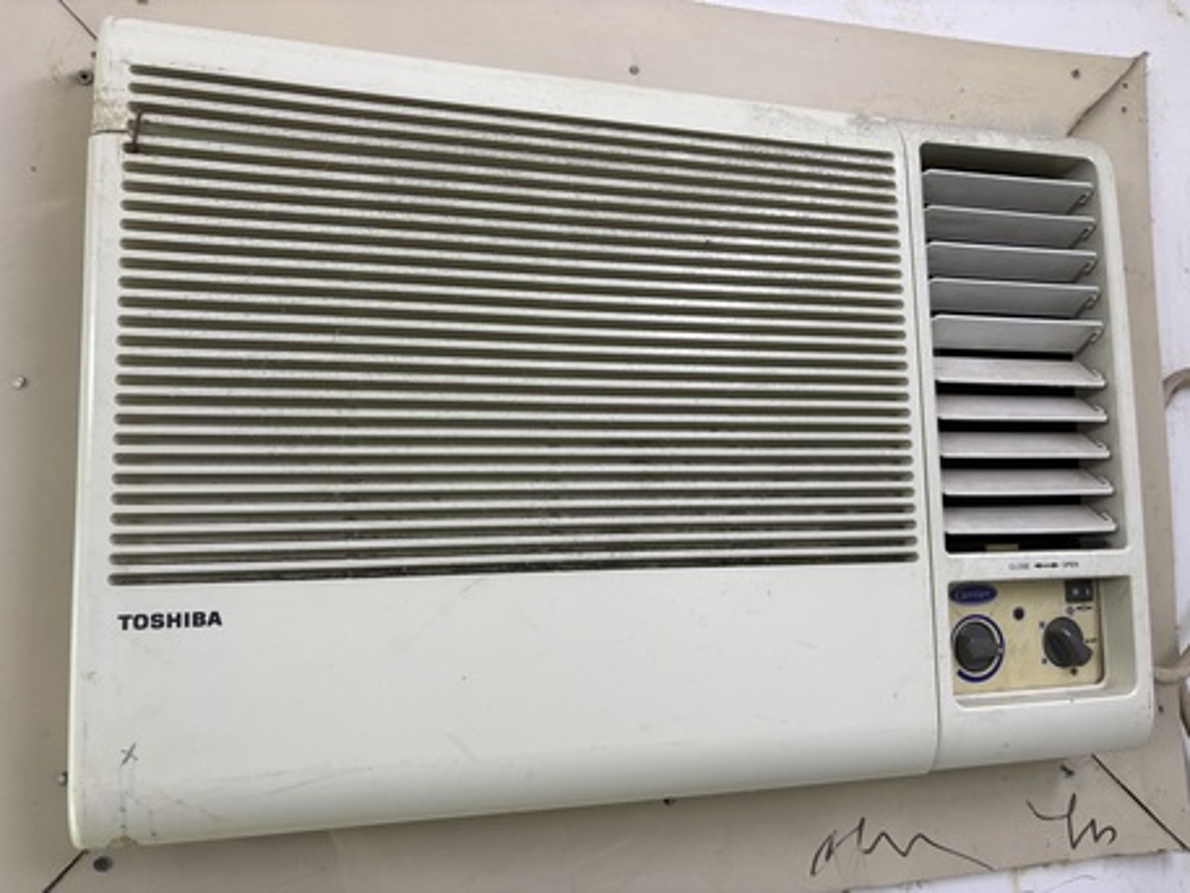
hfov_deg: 67.3
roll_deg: +1.1
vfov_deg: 53.1
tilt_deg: +5.0
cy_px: 446
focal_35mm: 26
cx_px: 595
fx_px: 894
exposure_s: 1/50
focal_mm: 5.96
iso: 125
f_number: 1.6
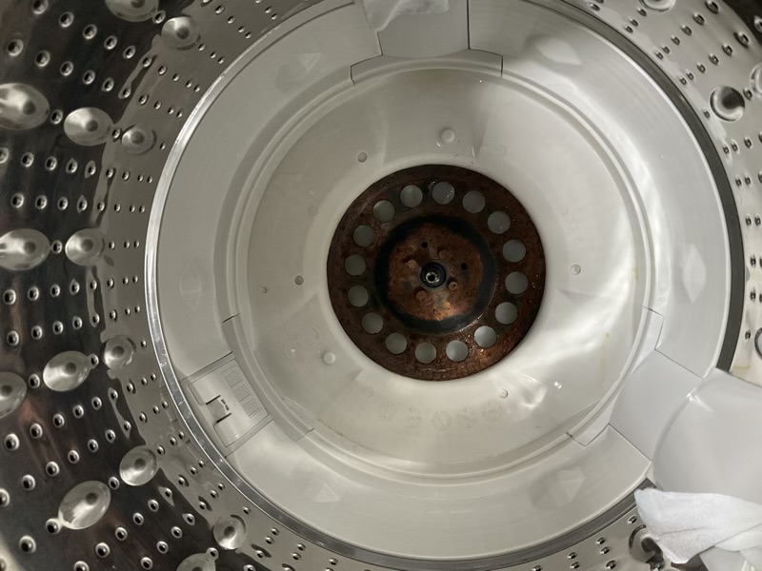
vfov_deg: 48.2
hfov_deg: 61.7
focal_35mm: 29
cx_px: 381
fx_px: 638
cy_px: 286
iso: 250
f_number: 1.8
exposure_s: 1/60
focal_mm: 3
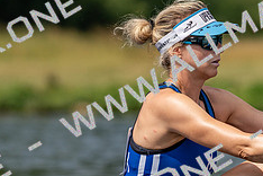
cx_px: 199
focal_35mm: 875
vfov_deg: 1.6
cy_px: 140
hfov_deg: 2.4
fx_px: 6392
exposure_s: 1/1600
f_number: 6.3
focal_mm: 353
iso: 200
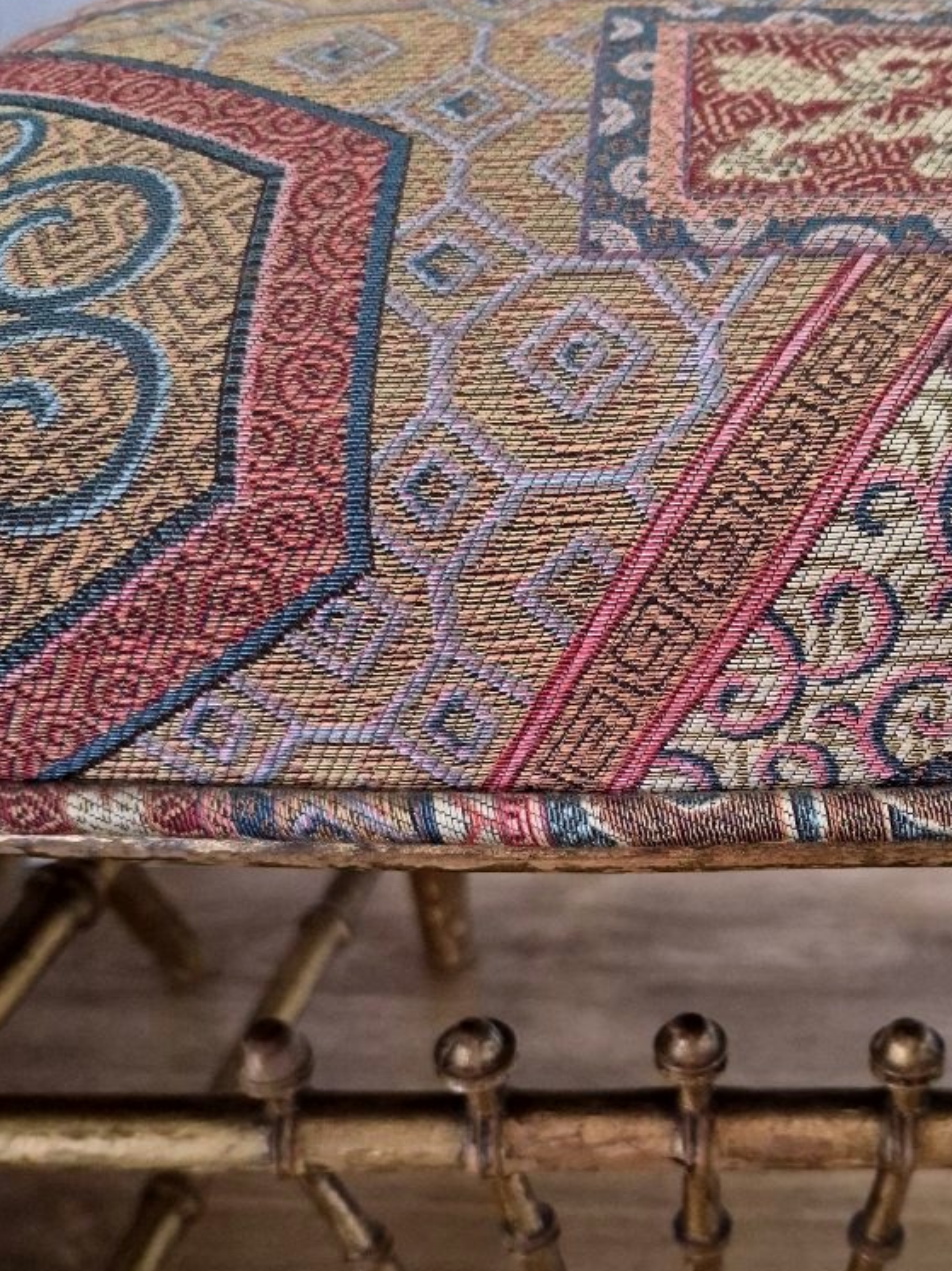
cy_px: 751
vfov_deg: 49.9
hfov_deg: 37.6
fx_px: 1358
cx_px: 722
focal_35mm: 37
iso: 2000
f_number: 1.8
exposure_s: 1/100
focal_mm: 5.4
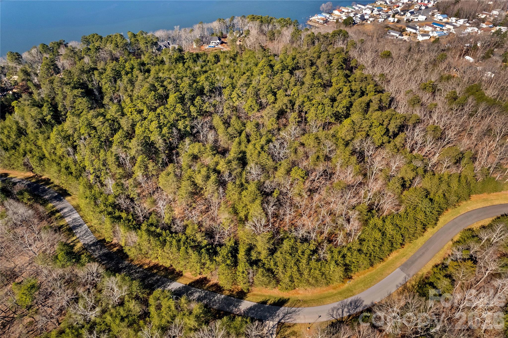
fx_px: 310
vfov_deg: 57.2
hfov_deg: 78.6
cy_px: 169
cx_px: 254
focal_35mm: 22
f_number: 2.8
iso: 400
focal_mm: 8.38
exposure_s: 1/2000
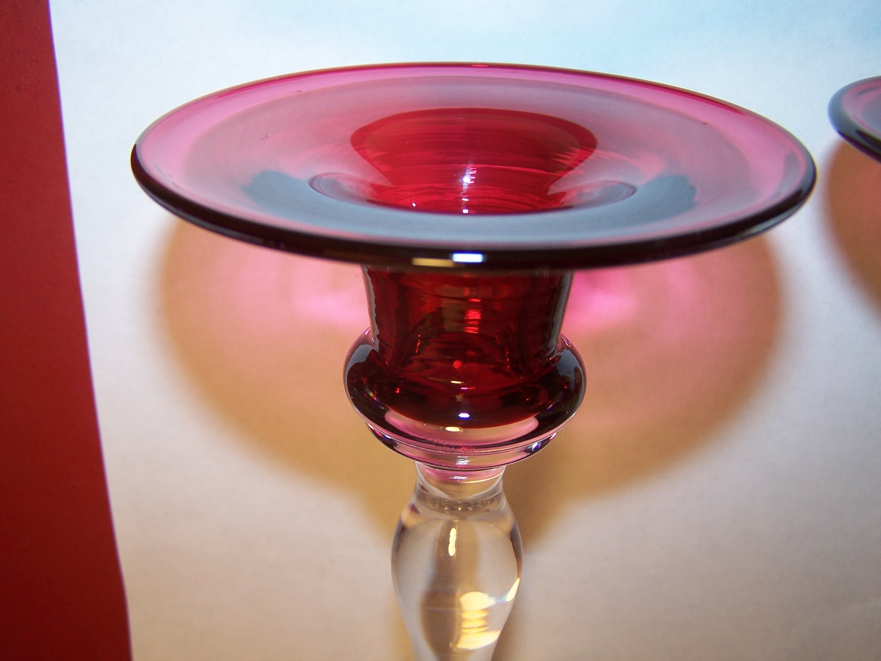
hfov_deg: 49.0
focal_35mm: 38
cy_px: 330
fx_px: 967
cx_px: 440
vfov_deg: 37.7
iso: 80
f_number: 2.8
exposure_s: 1/60
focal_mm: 6.3
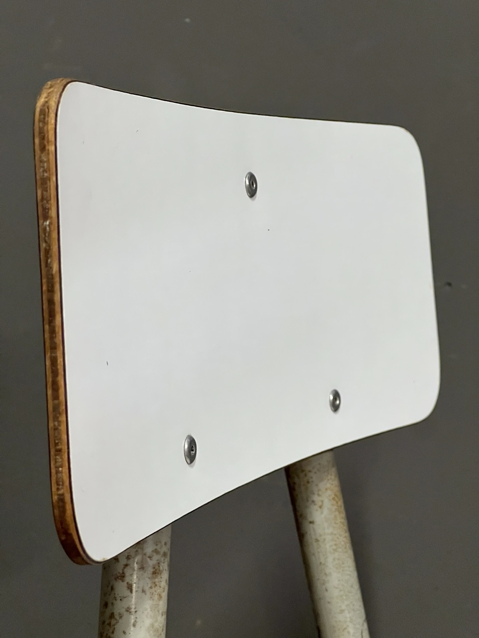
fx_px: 1421
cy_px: 319
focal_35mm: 77
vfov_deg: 25.3
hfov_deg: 19.1
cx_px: 240
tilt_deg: -5.5
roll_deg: -4.9
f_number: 2.8
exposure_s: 1/50
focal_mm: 9
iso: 500
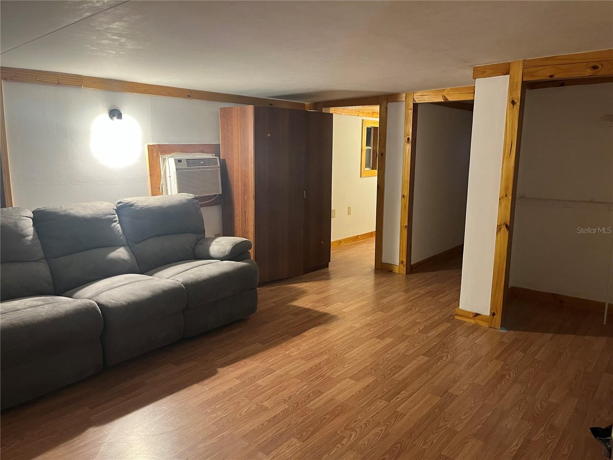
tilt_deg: -9.8
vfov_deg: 53.1
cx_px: 306
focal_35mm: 26
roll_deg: -0.8
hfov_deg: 67.3
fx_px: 460
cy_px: 230
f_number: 1.6
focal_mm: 5.1
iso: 400
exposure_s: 1/40
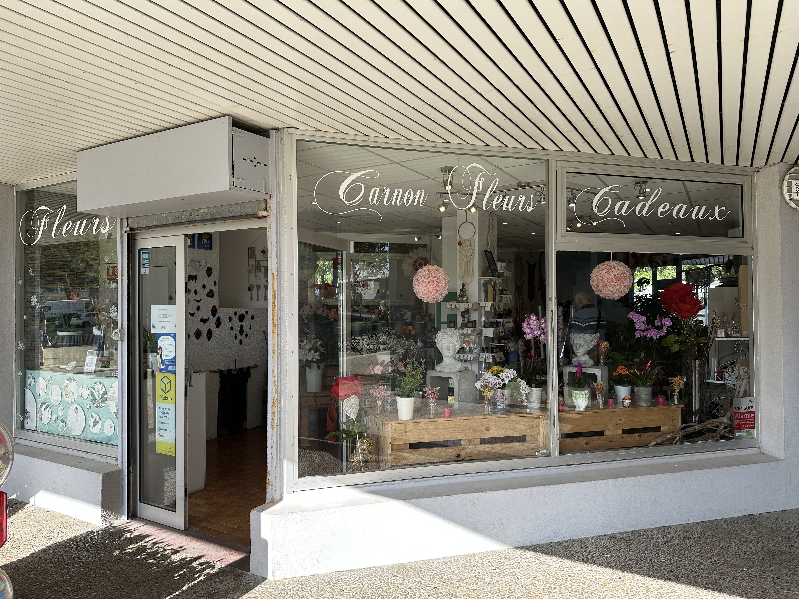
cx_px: 400
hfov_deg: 71.6
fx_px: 554
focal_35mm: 24
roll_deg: +0.3
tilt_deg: +0.0
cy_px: 300
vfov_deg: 56.8
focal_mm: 6.86
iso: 80
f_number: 1.78
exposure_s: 1/580
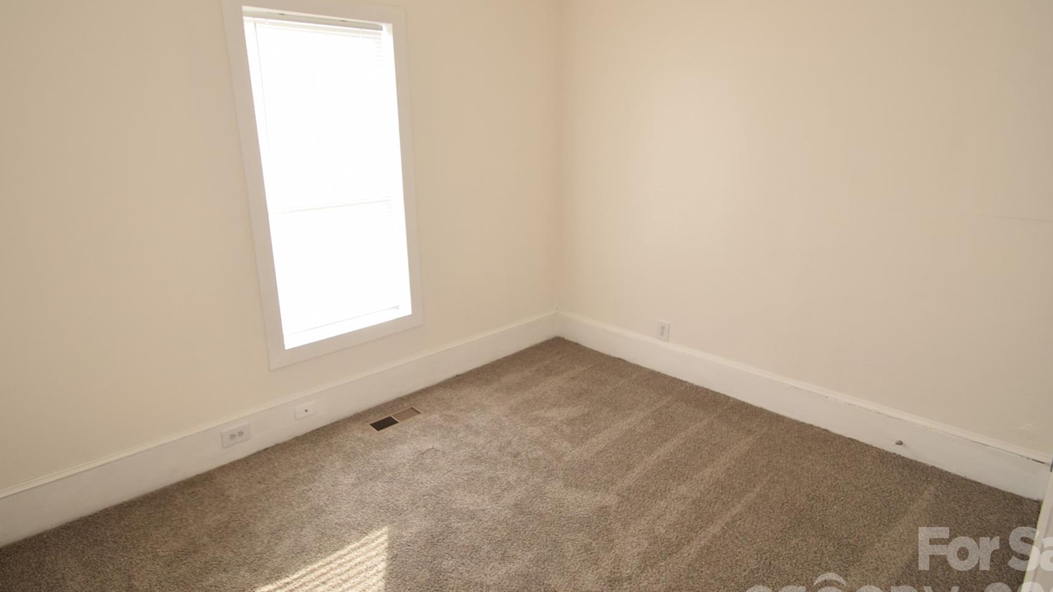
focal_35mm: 19
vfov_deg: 57.7
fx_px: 530
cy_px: 224
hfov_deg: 89.4
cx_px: 480
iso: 360
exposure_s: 1/125
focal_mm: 10
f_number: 5.6
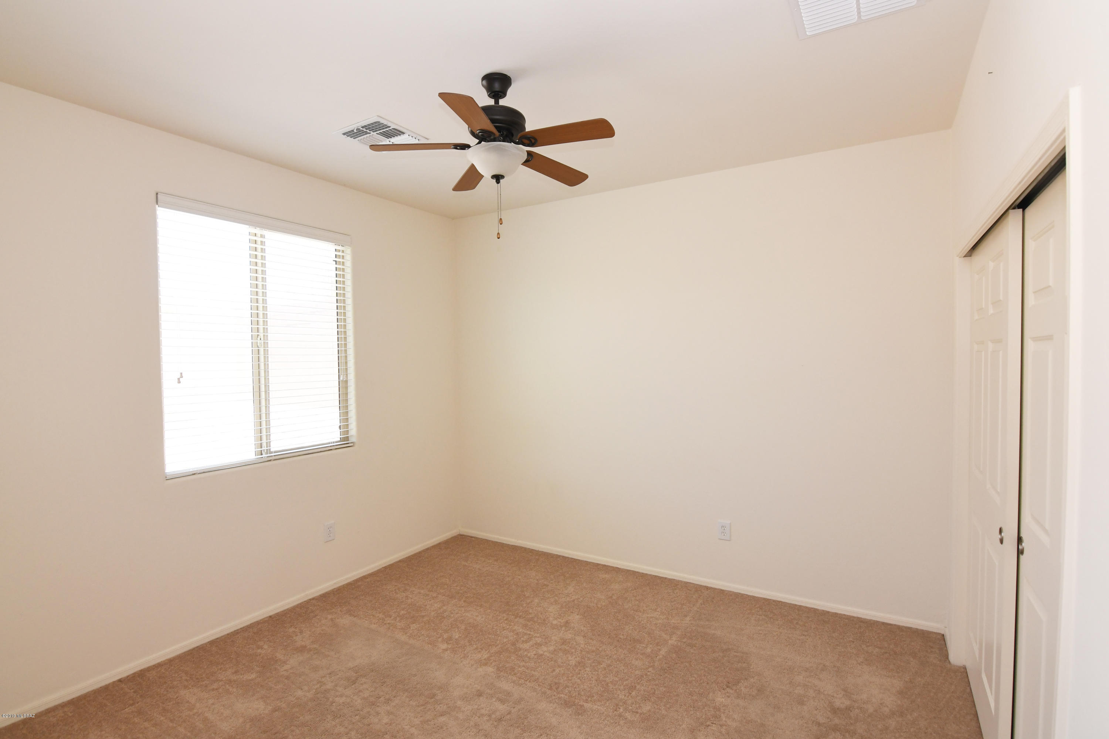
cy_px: 370
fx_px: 493
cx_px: 554
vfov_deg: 73.7
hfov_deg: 96.7
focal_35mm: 16
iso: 800
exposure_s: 1/100
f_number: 8
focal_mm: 11
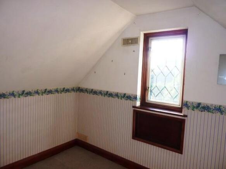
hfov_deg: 69.4
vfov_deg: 54.9
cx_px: 113
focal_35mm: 25
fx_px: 163
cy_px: 84
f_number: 3.3
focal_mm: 4.1
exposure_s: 1/50
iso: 100
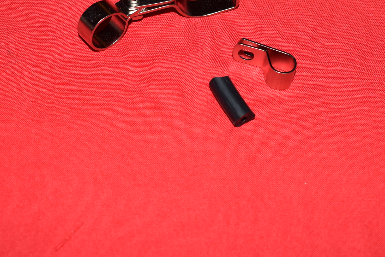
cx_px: 194
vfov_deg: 19.3
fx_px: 748
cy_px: 58
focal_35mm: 70
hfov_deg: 28.8
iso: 400
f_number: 5.6
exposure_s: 1/100
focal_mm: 25
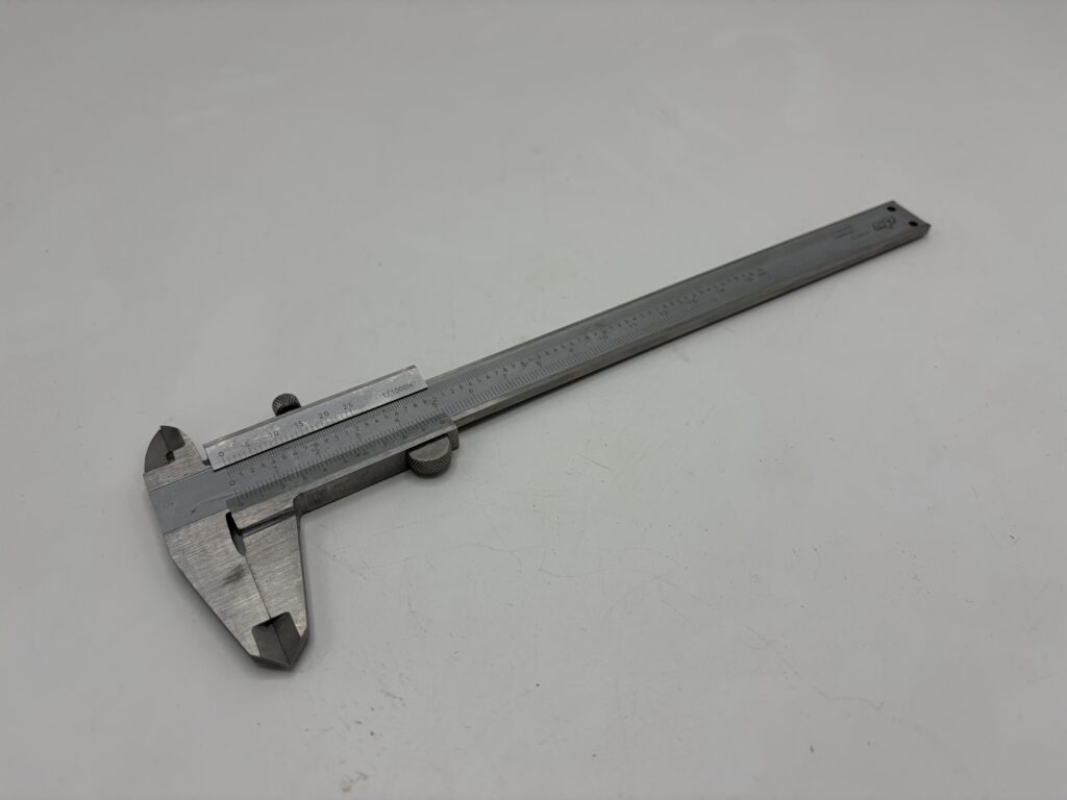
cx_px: 534
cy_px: 400
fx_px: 801
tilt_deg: -46.7
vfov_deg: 53.1
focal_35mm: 26
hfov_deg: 67.3
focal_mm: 5.96
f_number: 1.6
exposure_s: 1/2075
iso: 50
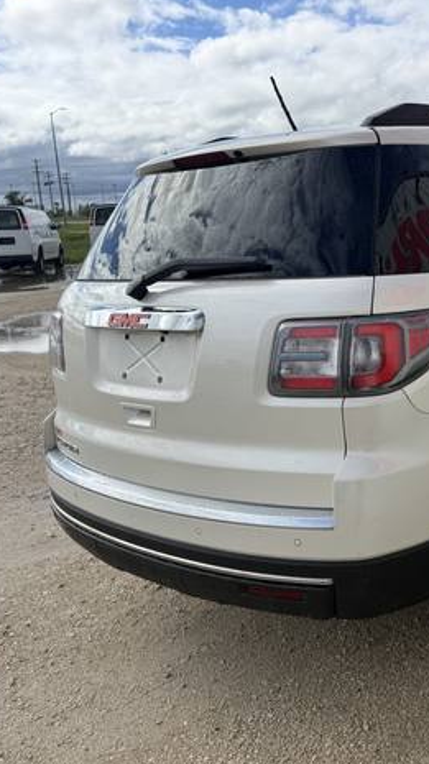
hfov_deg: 31.0
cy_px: 381
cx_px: 399
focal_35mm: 36
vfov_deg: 55.3
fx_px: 729
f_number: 1.78
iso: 100
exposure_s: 1/6711
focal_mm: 6.76
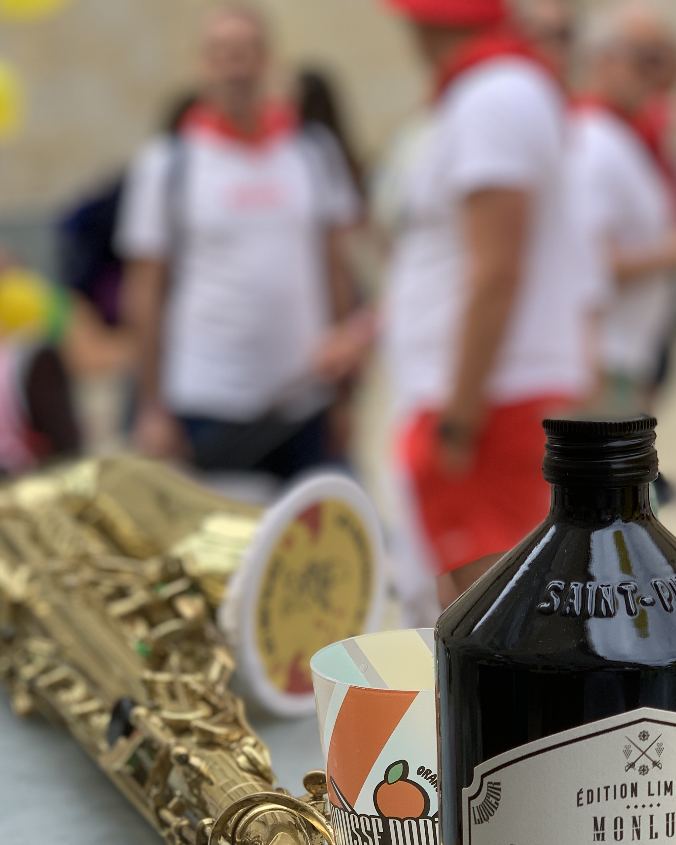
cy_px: 616
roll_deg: +0.4
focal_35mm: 80
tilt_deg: -10.8
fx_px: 2000
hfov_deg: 19.2
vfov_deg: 23.6
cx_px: 330
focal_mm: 6
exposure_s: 1/440
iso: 16
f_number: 2.4
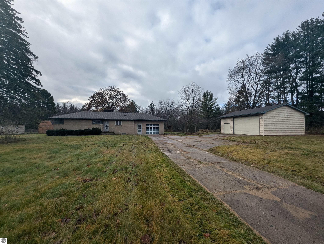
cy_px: 122
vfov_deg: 90.1
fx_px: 122
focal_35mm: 13
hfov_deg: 106.1
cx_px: 162
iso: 48
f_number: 2.2
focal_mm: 1.95
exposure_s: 1/1027
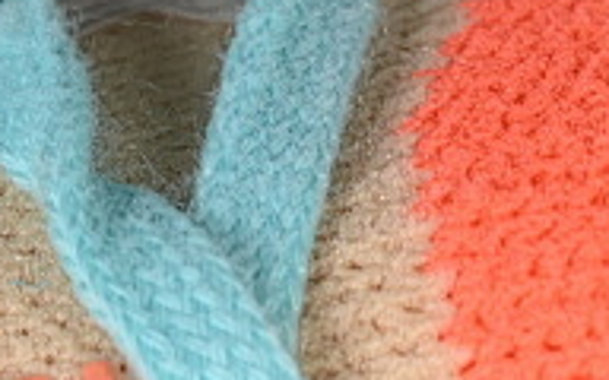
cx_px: 298
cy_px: 589
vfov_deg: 3.0
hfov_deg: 4.9
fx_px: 7137
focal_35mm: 430
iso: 160
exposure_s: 1/80
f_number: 7.1
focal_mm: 50
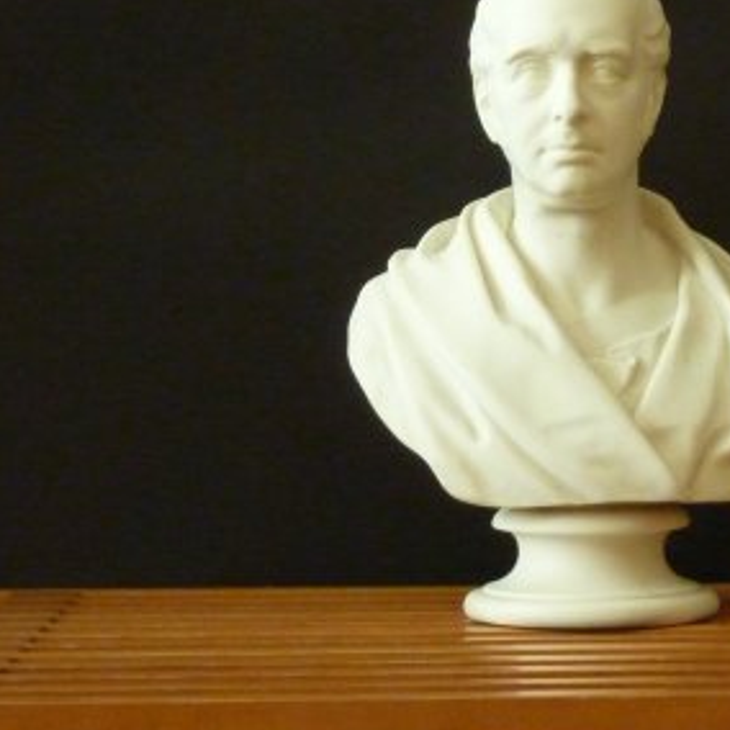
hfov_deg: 10.4
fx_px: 4008
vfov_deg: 10.4
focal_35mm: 168
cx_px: 583
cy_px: 200
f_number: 4.3
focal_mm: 14.7
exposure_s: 1/20
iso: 800
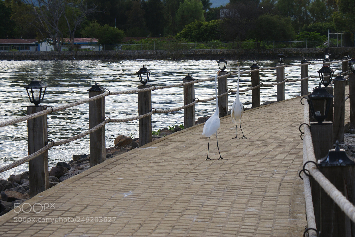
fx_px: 1037
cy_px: 118
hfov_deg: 19.4
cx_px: 178
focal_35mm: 105
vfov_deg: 13.1
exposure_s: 1/250
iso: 100
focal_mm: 70
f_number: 8
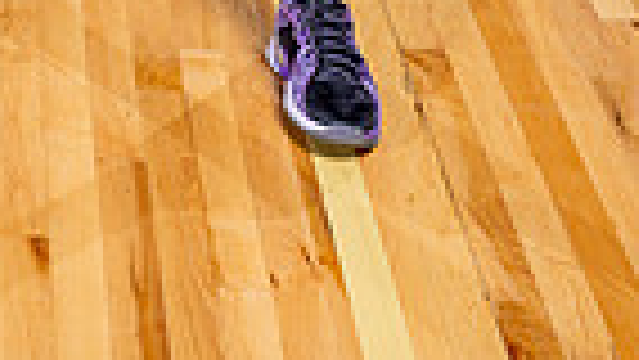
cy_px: -594
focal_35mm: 146
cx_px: 130
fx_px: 2475
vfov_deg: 7.6
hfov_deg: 14.6
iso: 200
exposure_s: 1/250
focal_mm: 44
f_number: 5.6
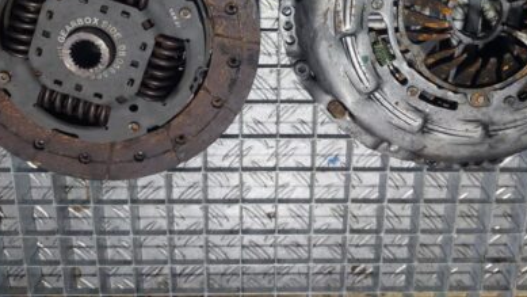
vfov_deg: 26.9
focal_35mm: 42
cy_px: 7
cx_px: 279
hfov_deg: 48.3
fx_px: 587
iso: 160
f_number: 1.8
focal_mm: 5.23
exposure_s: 1/100
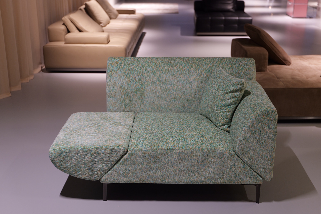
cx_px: 160
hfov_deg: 42.7
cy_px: 107
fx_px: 410
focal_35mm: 46
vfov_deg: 29.2
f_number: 2.8
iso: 640
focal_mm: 46
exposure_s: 1/50
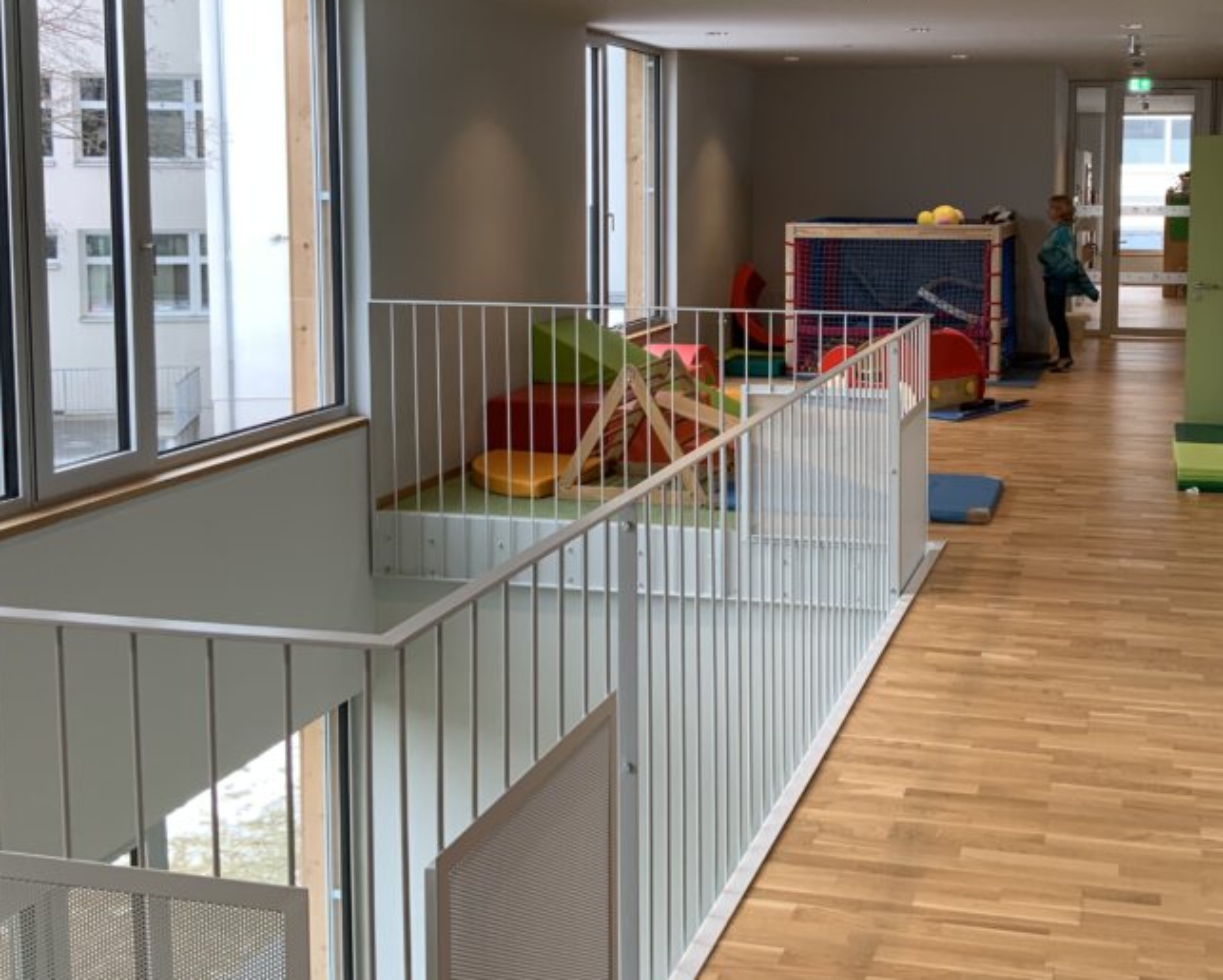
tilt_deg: -4.5
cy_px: 320
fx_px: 1593
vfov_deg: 33.8
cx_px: 806
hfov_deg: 41.5
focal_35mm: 44
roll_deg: -0.5
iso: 25
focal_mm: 3
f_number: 1.8
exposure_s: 1/100
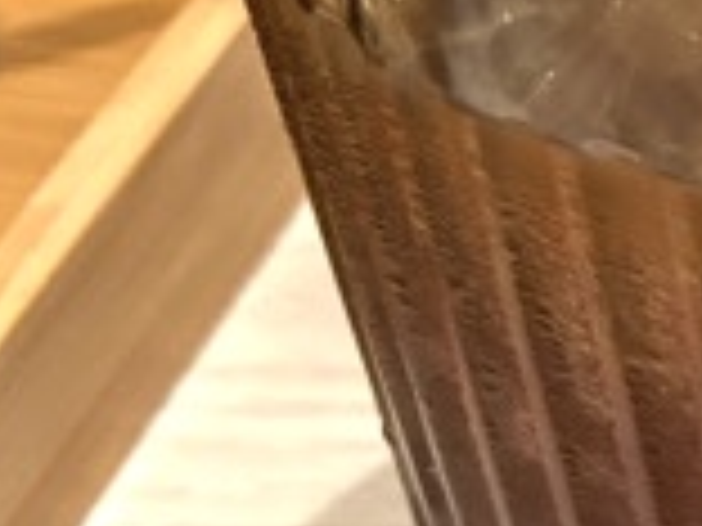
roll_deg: -5.3
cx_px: 1678
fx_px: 2697
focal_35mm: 133
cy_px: -58
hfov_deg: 12.0
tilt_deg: -39.4
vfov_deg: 11.0
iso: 500
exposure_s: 1/40
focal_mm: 5.96
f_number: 1.6
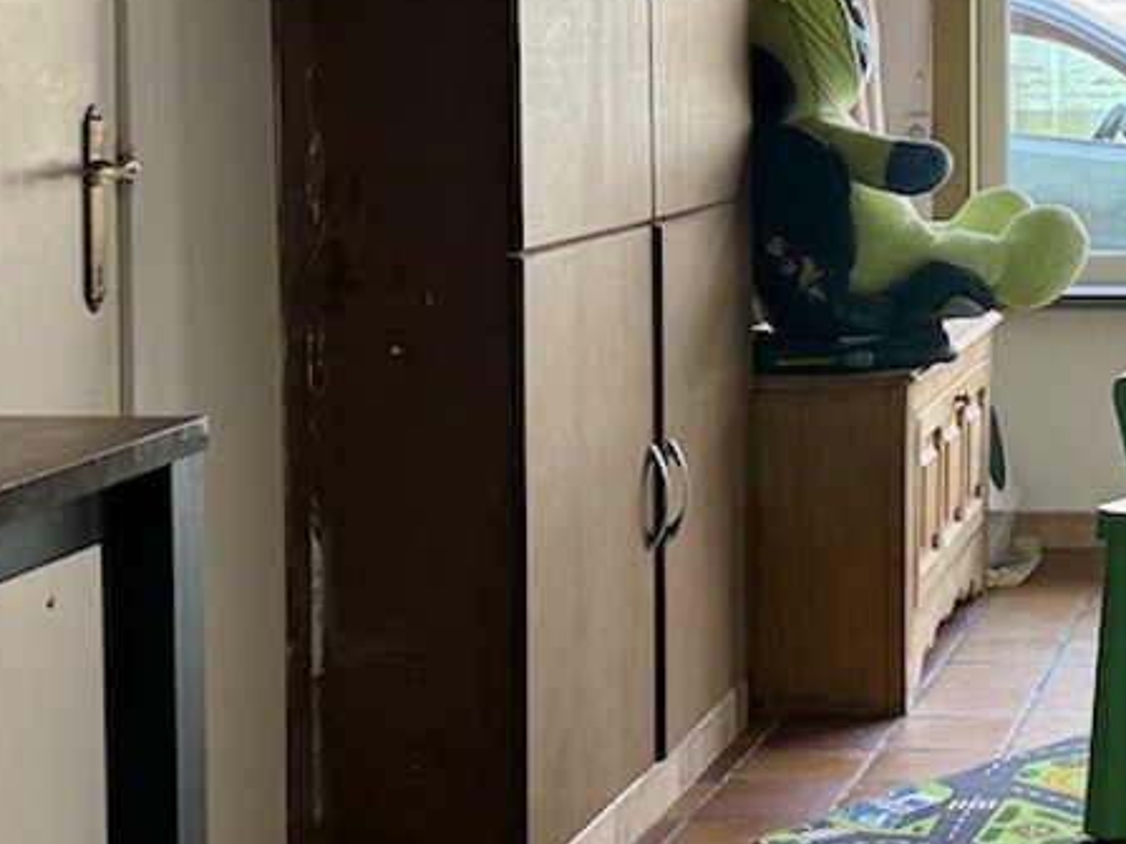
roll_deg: -0.2
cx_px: 1232
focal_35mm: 86
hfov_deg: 21.6
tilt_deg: -2.5
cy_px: 164
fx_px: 2797
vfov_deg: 17.0
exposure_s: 1/232
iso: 125
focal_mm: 6.76
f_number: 1.78
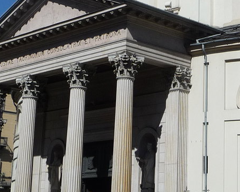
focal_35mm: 97
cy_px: 23
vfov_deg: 15.7
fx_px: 689
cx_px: 181
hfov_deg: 19.6
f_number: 8
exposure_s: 1/400
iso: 100
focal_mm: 4.7
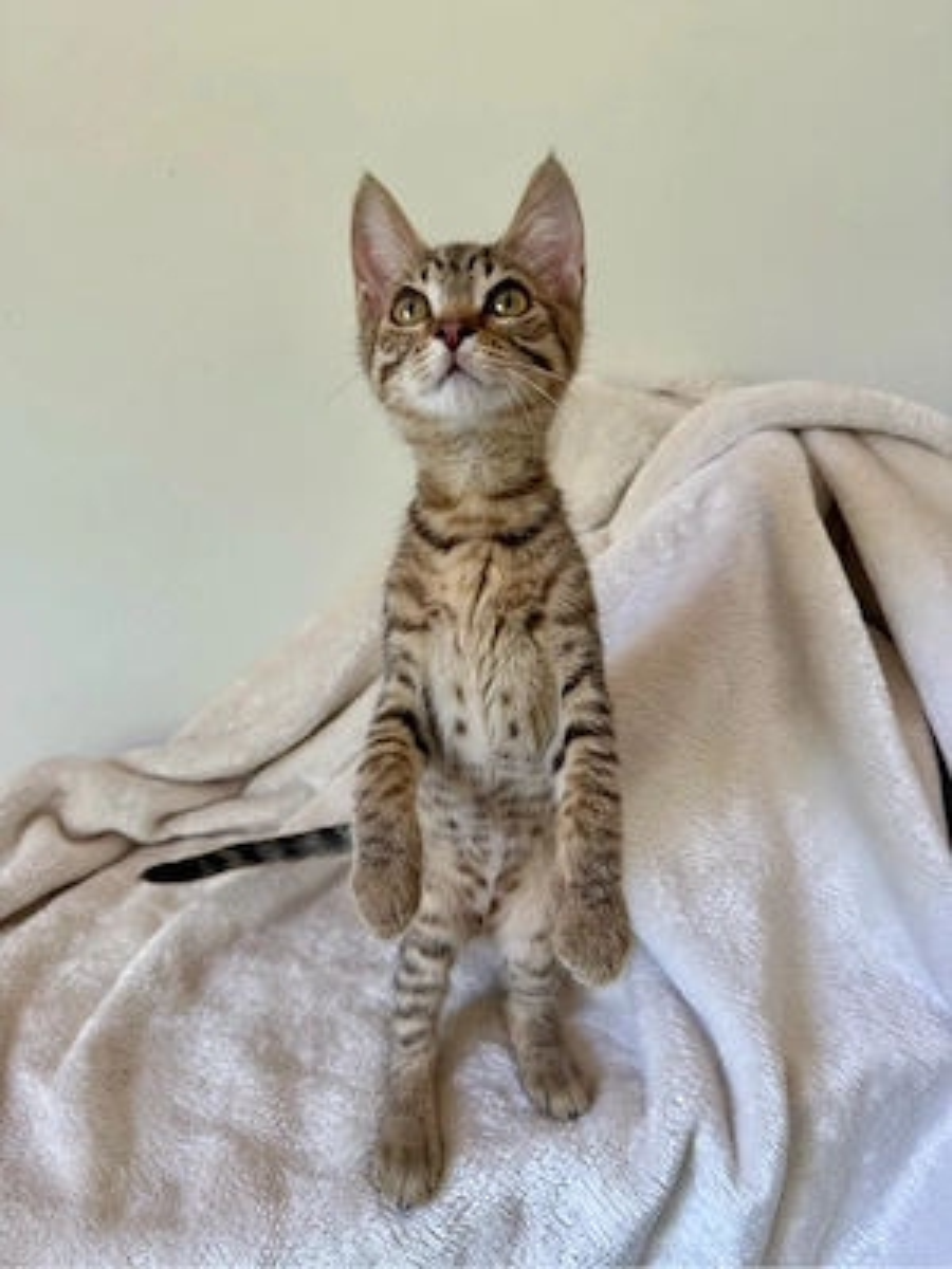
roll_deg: +1.2
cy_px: 634
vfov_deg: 71.6
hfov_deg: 56.8
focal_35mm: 24
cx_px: 476
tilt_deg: -18.1
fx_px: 880
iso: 125
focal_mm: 6.76
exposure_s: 1/121
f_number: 1.78
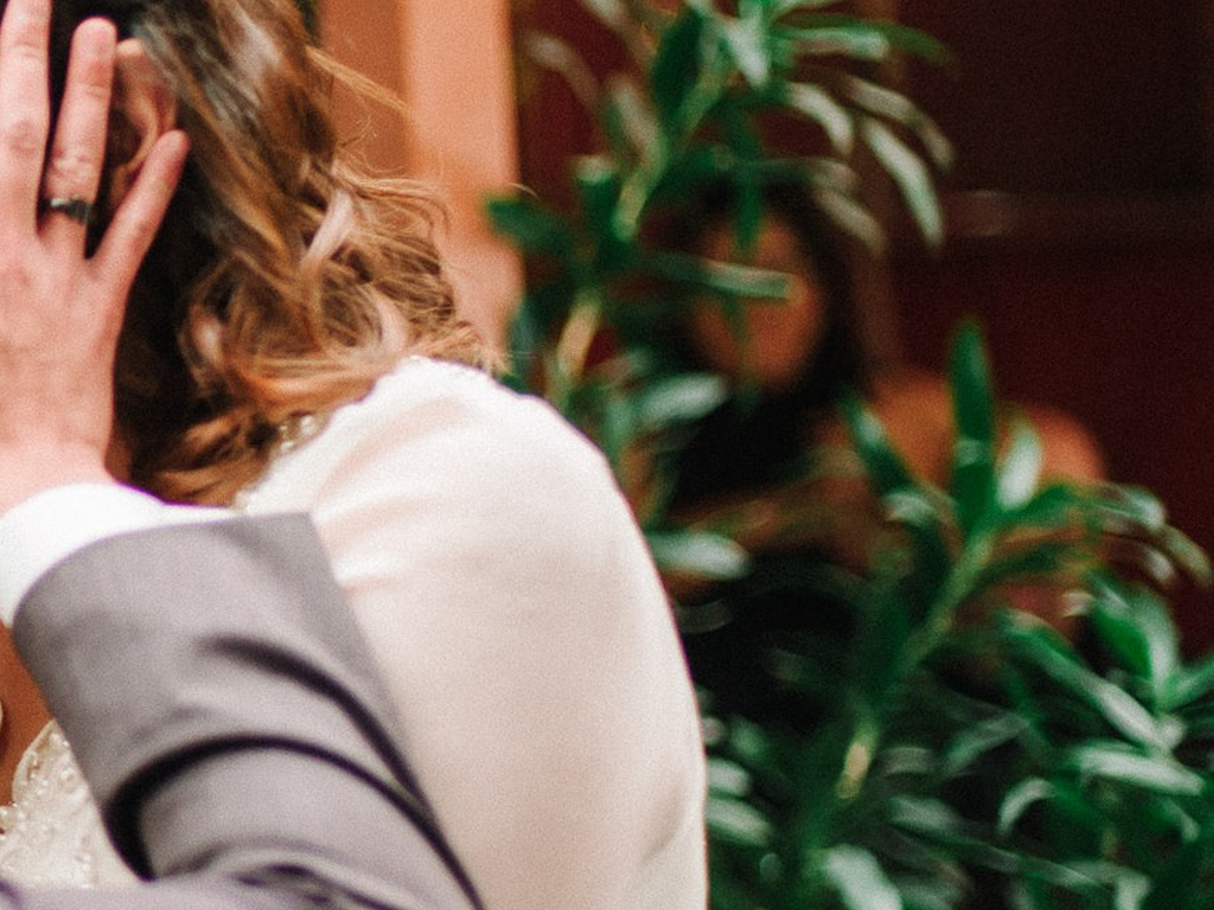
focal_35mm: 141
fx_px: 4945
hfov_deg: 13.4
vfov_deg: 10.5
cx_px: -491
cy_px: 571
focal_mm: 50
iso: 800
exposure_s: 1/400
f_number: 1.8
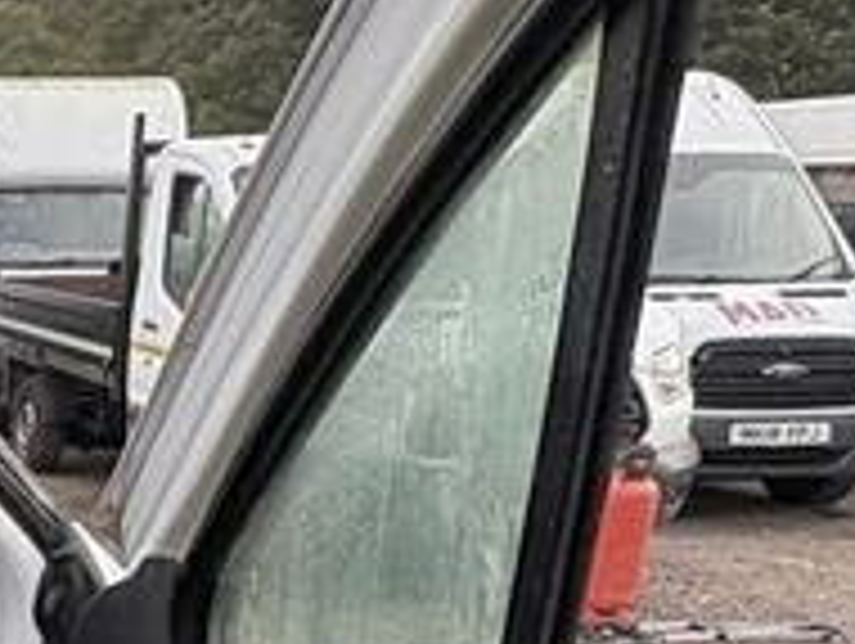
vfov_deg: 21.2
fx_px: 1632
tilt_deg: -8.5
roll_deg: +3.1
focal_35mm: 66
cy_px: 707
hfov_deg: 23.2
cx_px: -450
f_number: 2.2
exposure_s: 1/175
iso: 64
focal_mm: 2.22
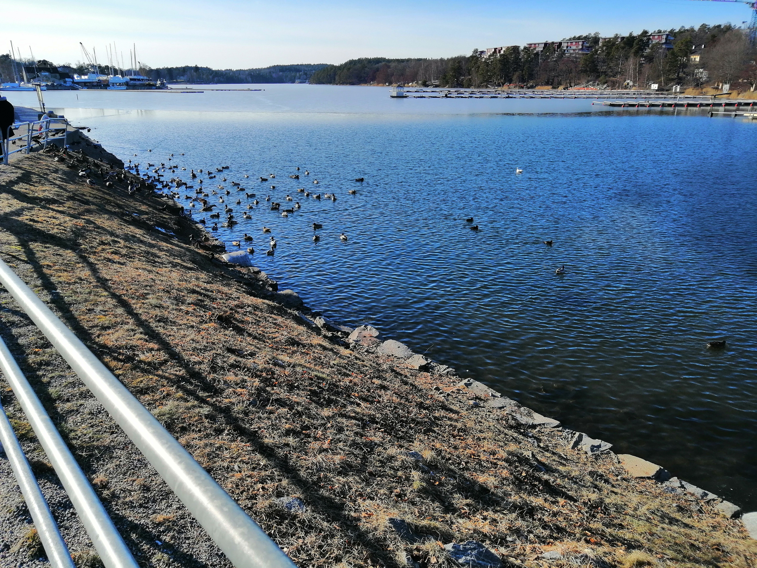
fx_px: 590
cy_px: 284
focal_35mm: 27
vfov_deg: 51.4
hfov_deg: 65.3
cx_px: 378
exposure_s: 1/1105
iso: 50
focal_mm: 3.95
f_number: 1.8
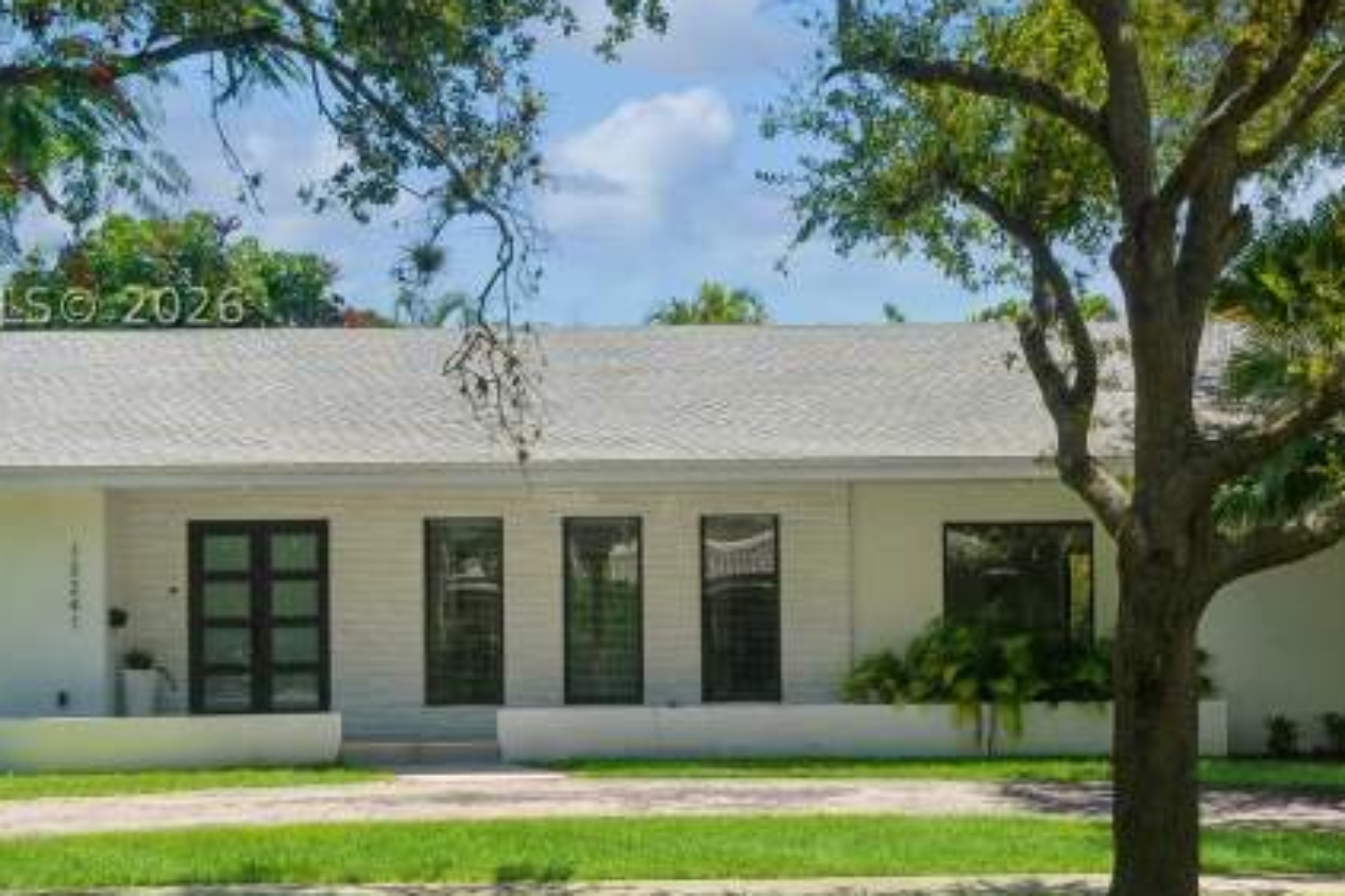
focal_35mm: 55
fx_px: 2054
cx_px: 803
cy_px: 305
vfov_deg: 24.5
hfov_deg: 36.1
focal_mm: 29
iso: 200
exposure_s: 1/500
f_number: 8
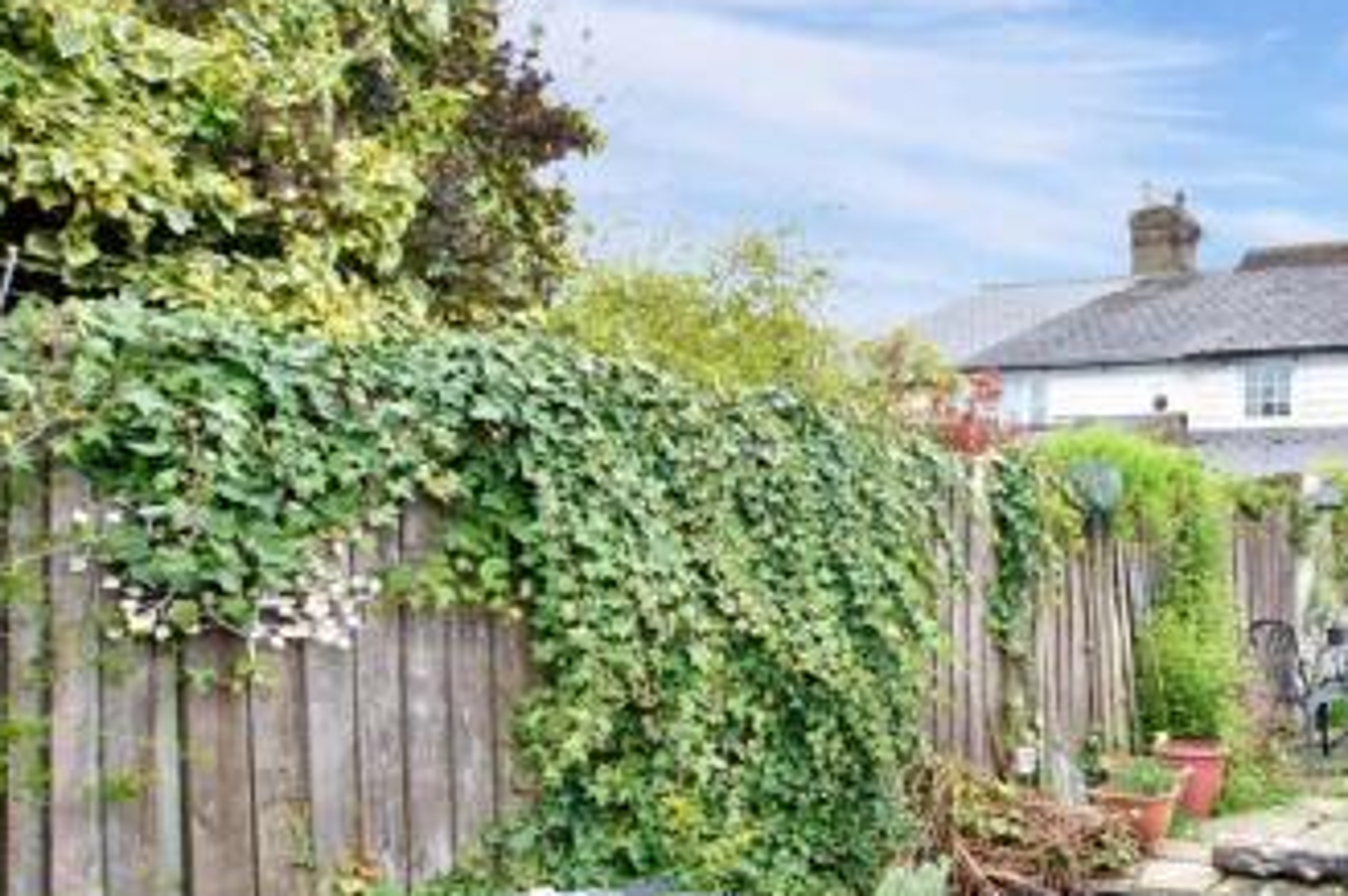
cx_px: 1299
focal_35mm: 30
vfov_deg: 43.0
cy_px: 582
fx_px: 1122
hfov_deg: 51.7
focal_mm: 10
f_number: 22
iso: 500
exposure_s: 1/100
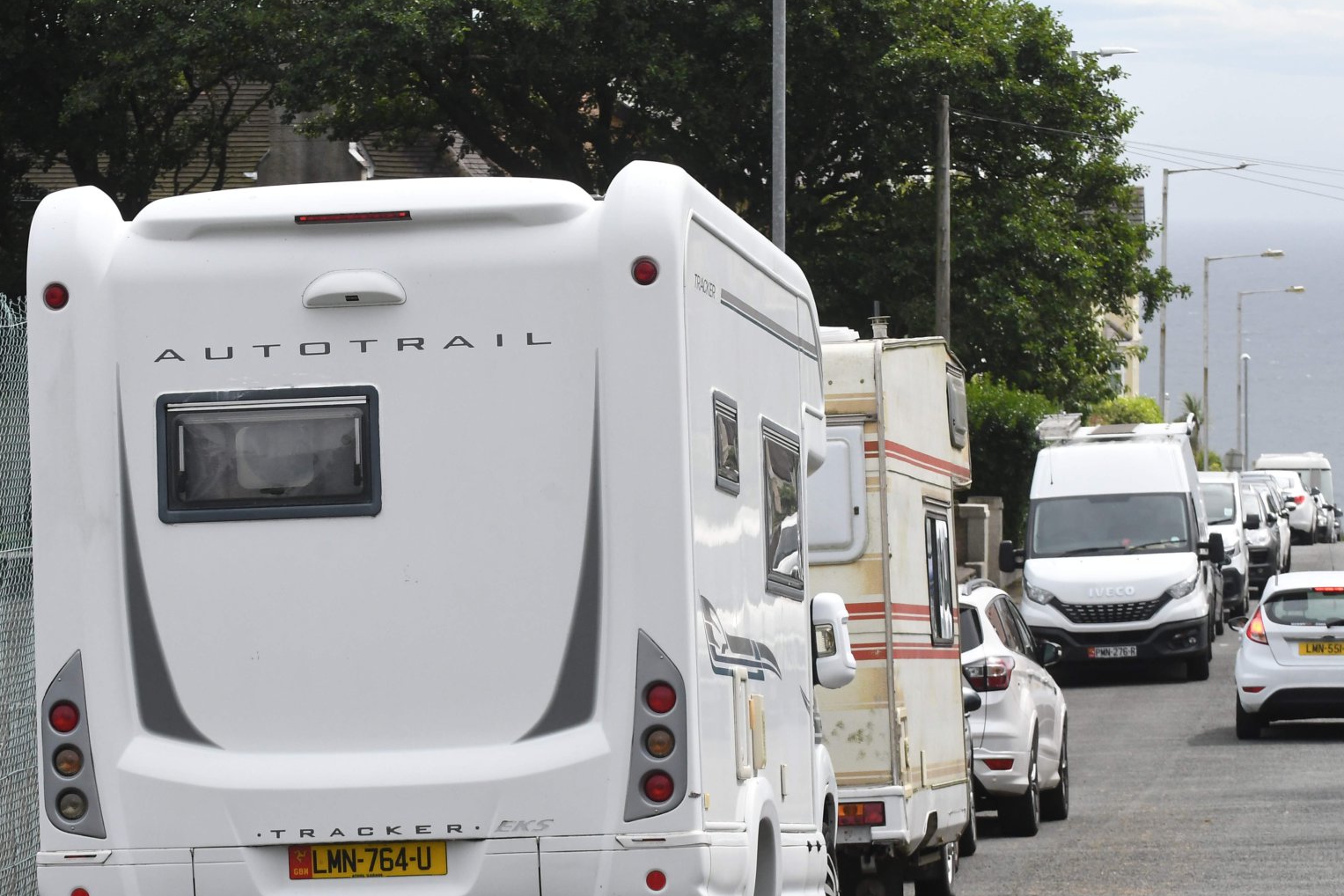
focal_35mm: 173
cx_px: 702
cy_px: 542
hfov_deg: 11.9
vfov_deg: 7.9
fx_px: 6458
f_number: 18
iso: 1250
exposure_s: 1/1250
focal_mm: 86
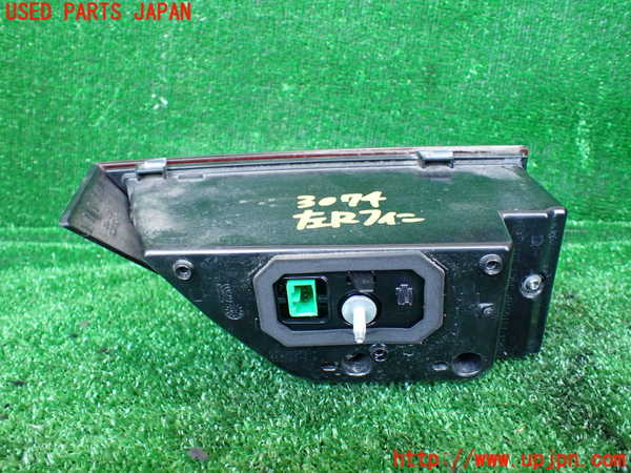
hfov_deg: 60.0
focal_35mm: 30
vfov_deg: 46.8
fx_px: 547
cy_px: 236
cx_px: 316
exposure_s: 1/125
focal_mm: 5.4
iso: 500
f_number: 2.3
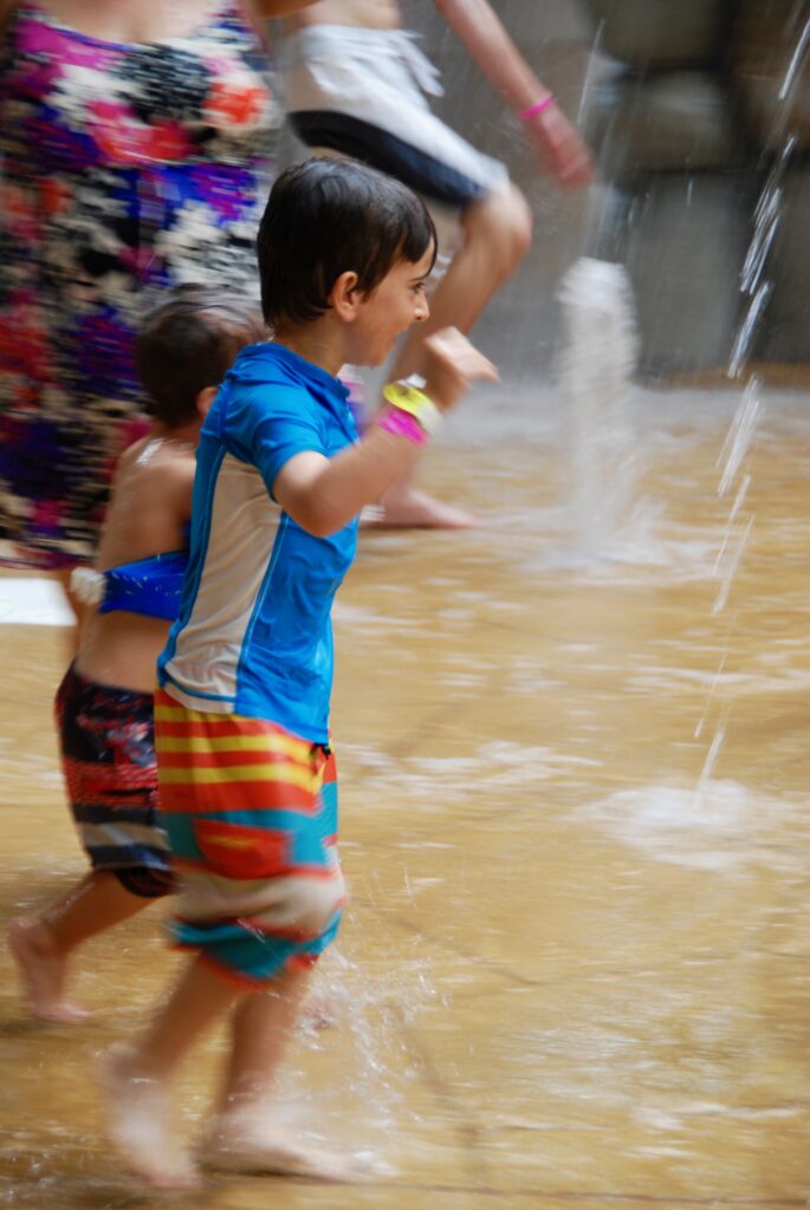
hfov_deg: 9.2
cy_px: 605
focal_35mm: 150
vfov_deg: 13.7
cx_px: 405
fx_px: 5050
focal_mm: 100
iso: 400
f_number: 5.6
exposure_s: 1/50
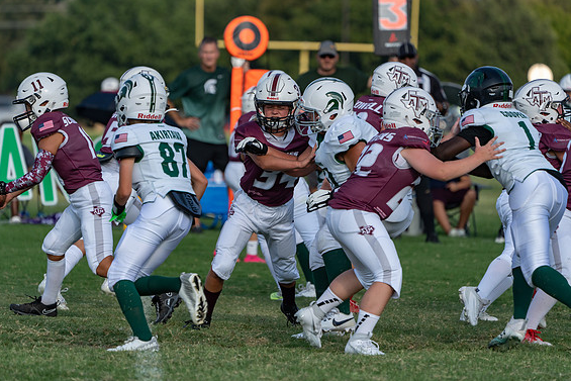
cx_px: 283
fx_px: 5521
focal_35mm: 348
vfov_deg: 4.0
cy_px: 193
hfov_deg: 5.9
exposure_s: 1/1000
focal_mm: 339
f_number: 5.6
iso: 200
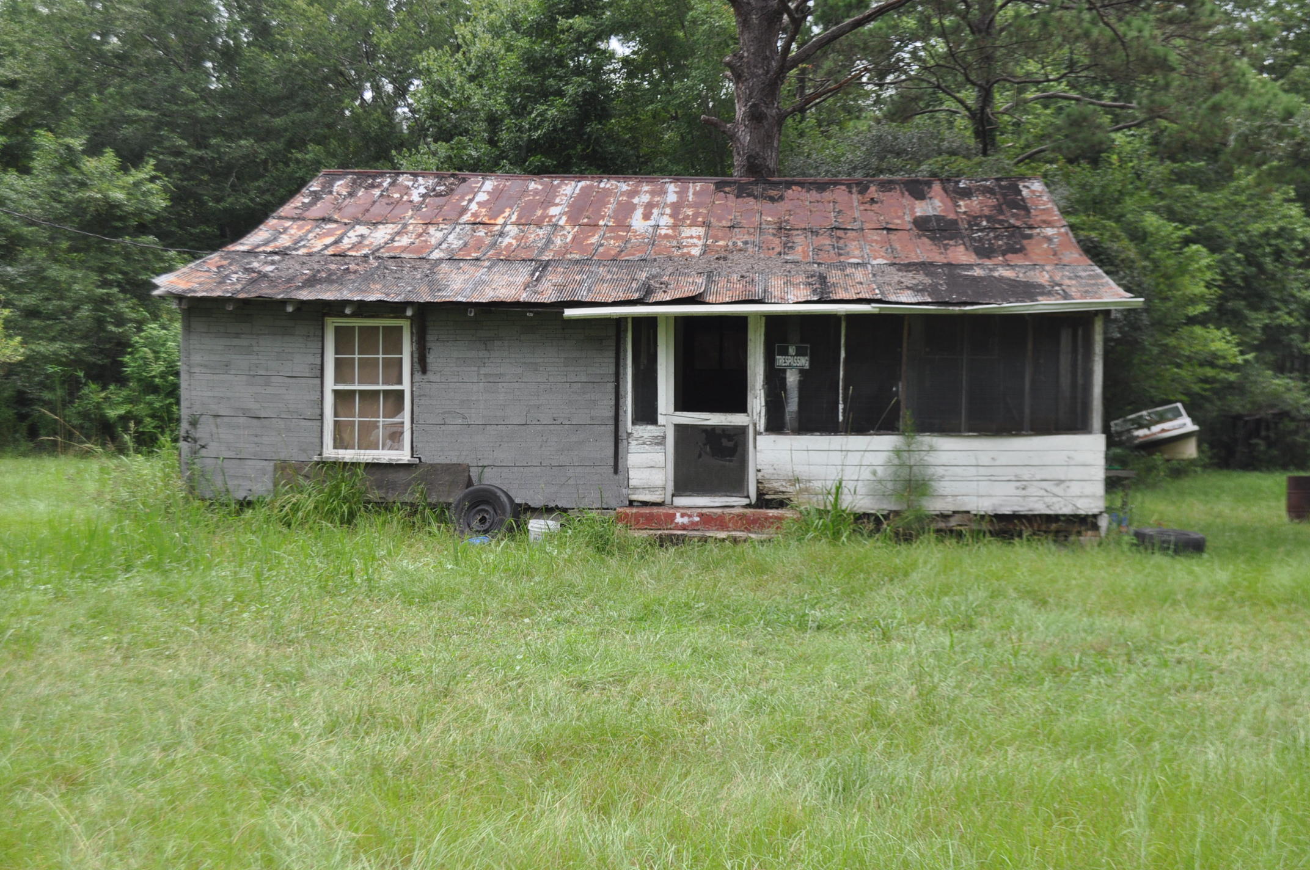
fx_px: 1745
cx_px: 655
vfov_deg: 28.0
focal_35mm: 48
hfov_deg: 41.2
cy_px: 435
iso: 400
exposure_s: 1/160
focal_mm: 32
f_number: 6.3
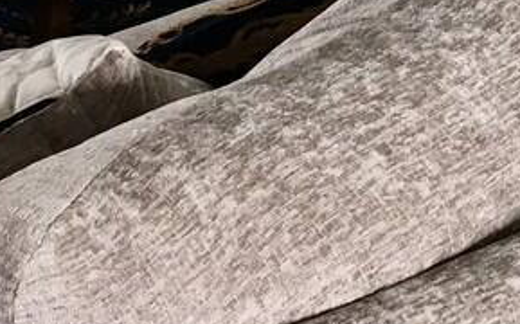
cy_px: -340
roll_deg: -0.1
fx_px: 1543
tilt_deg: -13.8
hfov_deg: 17.1
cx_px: -279
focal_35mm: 109
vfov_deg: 10.9
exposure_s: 1/33
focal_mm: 4.15
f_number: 2.2
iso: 40
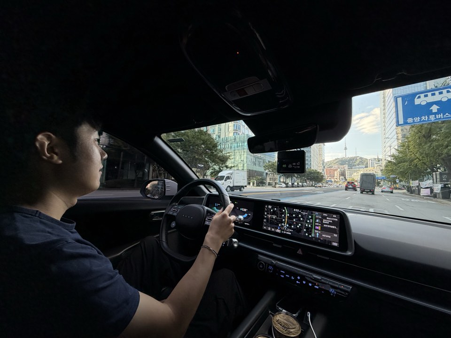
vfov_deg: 85.7
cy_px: 169
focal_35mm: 14
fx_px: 182
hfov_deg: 102.1
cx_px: 226
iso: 40
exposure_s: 1/168
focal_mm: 2.22
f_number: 2.2
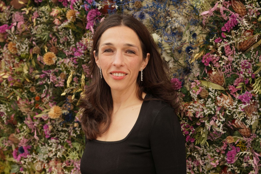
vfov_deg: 26.5
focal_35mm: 51
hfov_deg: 38.9
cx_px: 128
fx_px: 370
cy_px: 87
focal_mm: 50
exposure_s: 1/80
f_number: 5
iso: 250
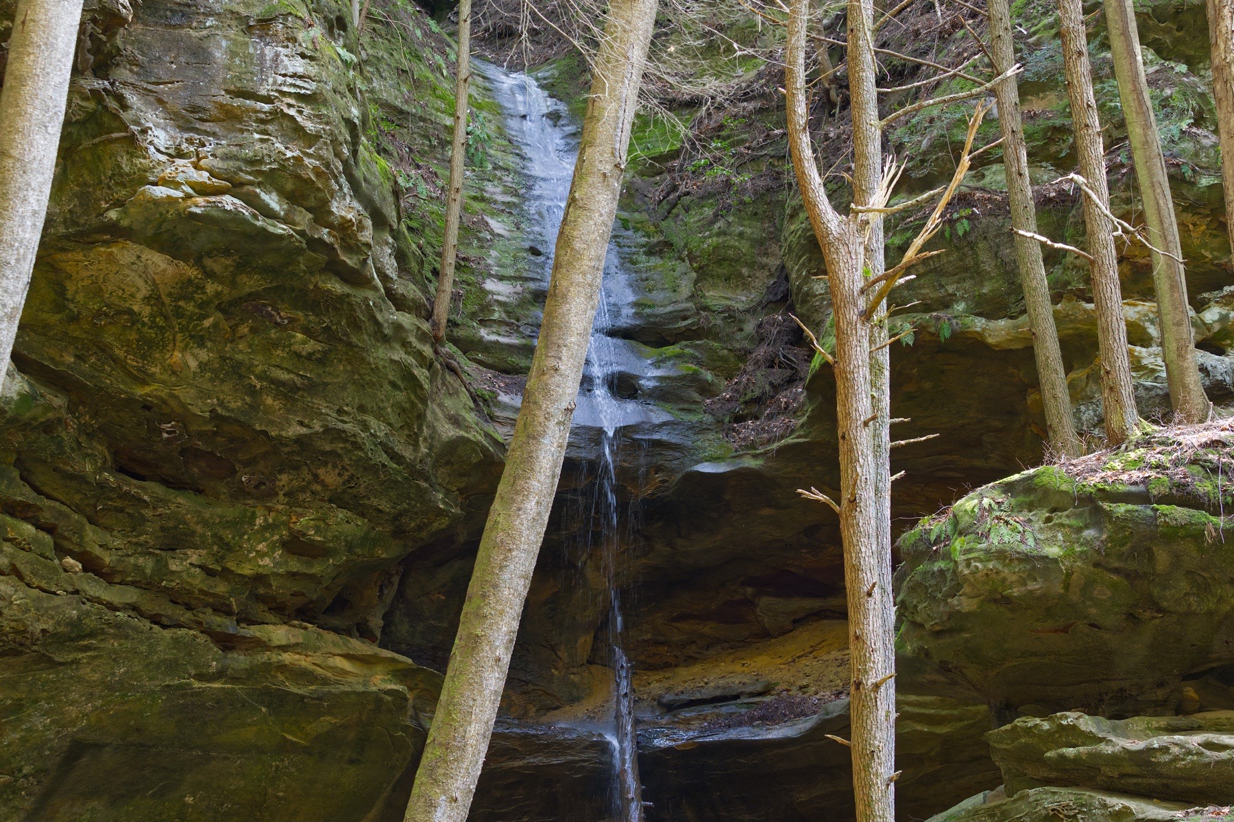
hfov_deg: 28.8
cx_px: 617
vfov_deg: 19.5
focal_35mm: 70
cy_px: 411
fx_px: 2399
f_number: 7.1
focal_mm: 70
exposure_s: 1/30
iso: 500
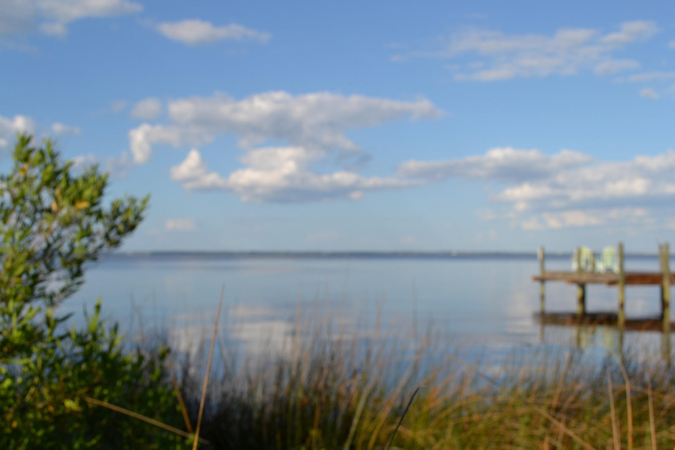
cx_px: 338
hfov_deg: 49.5
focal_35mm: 39
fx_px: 731
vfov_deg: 34.2
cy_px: 225
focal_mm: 26
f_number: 8
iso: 100
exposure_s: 1/250
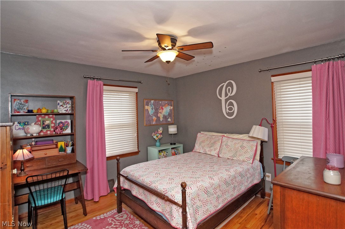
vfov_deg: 72.0
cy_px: 114
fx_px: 158
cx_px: 172
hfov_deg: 95.0
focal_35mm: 16
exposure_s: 1/160
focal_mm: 11
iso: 800
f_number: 4.5
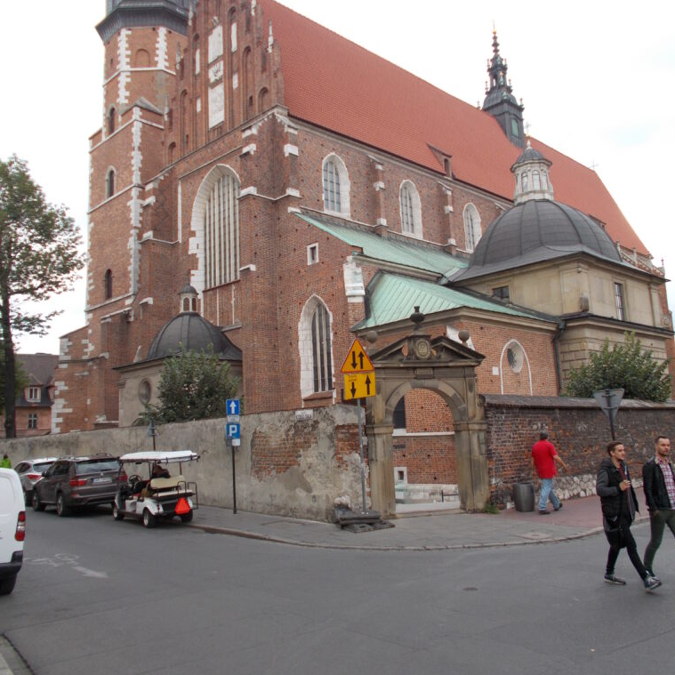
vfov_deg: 52.5
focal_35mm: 31
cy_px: 325
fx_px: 684
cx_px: 340
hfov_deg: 52.5
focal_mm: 4.6
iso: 80
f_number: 3.2
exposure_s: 1/160
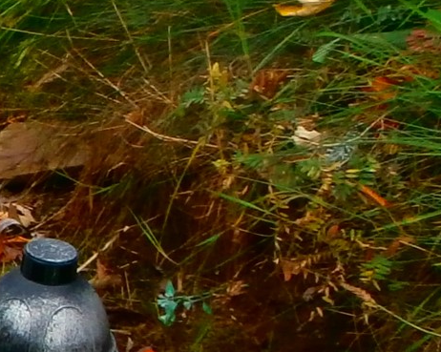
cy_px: 50
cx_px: -582
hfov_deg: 9.2
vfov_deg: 8.1
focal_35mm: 190
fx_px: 2478
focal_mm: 5.36
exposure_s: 1/250
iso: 100
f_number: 3.5
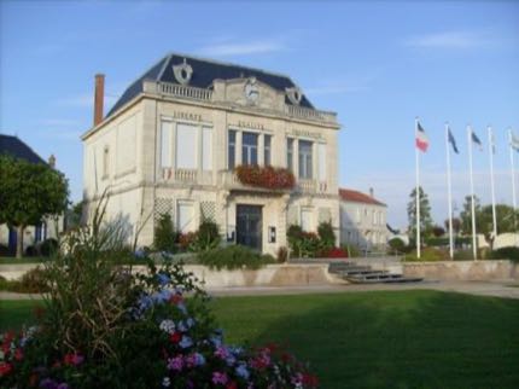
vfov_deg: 40.7
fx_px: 524
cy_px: 194
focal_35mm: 35
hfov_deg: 52.7
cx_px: 260
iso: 80
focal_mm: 5.8
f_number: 7.1
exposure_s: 1/250
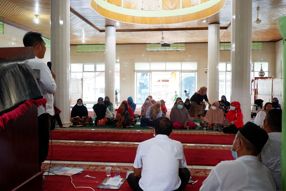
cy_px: 96
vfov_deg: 43.6
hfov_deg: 61.9
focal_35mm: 30
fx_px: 238
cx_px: 143
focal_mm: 20.1
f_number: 3.8
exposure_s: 1/42
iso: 1000
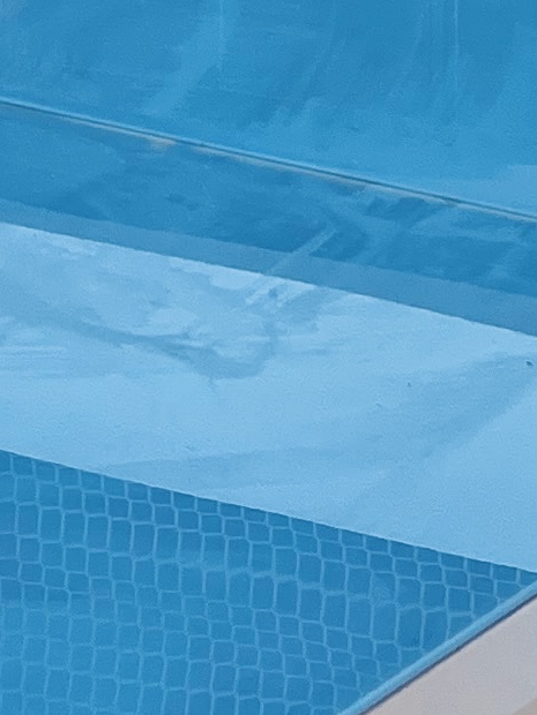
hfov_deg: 8.7
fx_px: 3496
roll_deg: -0.9
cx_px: 24
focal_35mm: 169
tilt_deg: -0.4
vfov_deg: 10.5
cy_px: -813
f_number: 1.6
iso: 50
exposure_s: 1/639
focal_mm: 5.1
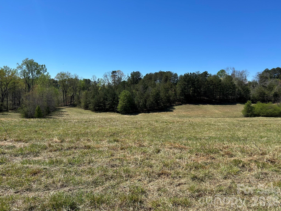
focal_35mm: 26
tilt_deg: -5.7
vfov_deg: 53.1
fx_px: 211
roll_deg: -0.7
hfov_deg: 67.3
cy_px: 106
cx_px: 140
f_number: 1.5
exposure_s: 1/3831
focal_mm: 5.7
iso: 50
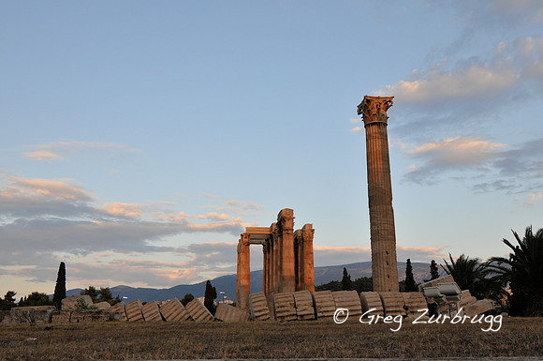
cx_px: 272
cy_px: 180
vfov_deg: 39.9
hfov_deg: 57.3
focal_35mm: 33
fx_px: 497
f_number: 8
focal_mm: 22
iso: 400
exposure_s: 1/250
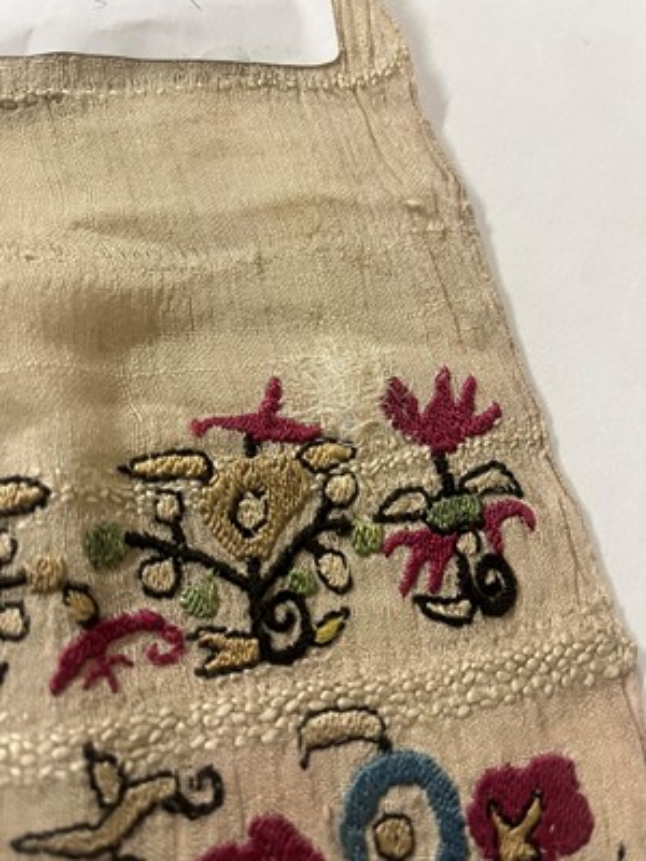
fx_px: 647
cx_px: 323
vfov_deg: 67.3
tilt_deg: -71.8
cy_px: 430
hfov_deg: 53.1
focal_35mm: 26
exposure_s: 1/50
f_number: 1.6
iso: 160
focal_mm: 5.1
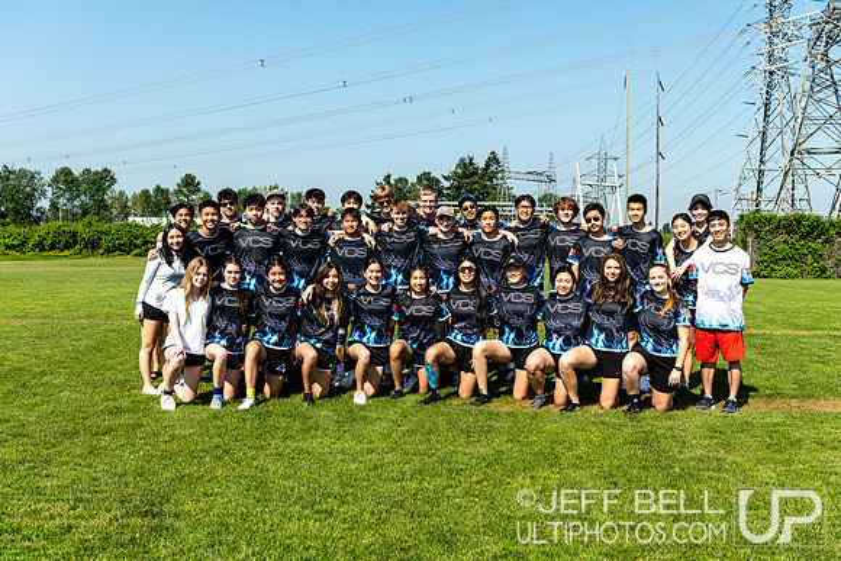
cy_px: 280
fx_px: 888
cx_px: 420
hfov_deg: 50.7
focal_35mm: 38
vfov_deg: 35.1
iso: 110
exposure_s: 1/640
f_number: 6.3
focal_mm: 38
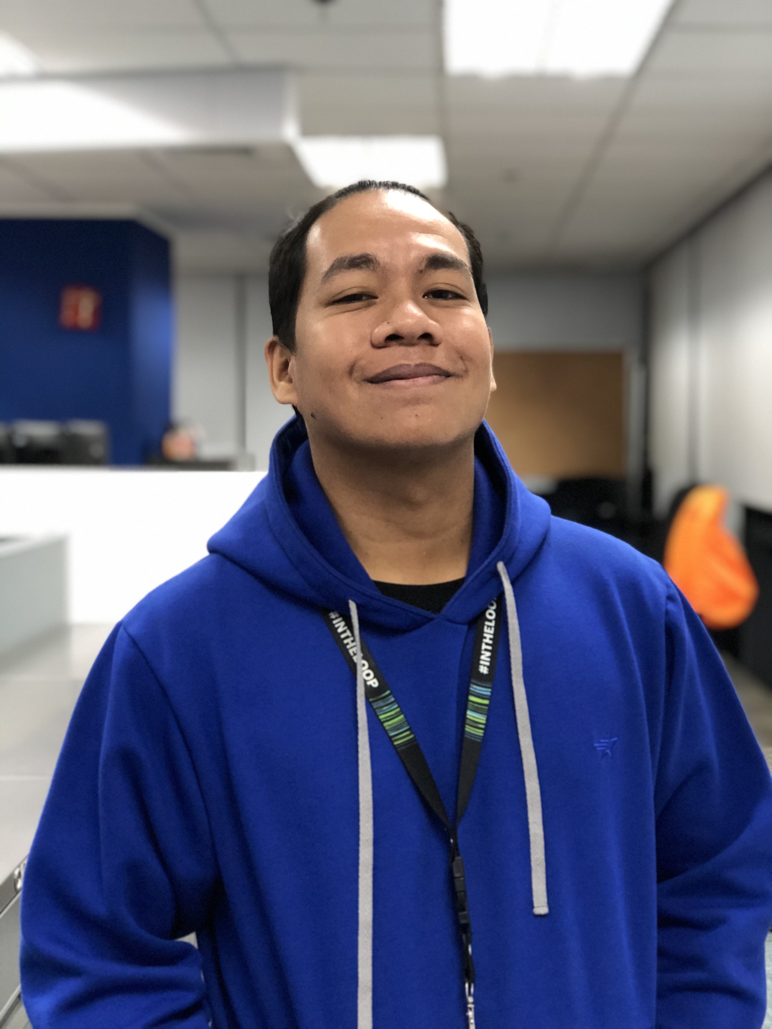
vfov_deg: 33.8
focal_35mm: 57
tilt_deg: -2.8
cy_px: 514
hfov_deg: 25.7
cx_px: 386
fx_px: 1695
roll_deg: -1.0
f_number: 2.8
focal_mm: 6.6
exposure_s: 1/30
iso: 400
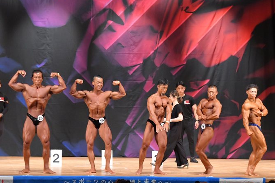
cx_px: 153
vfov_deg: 8.8
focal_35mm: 156
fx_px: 1191
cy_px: 96
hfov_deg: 13.2
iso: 8000
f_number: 5.6
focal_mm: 90
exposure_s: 1/400
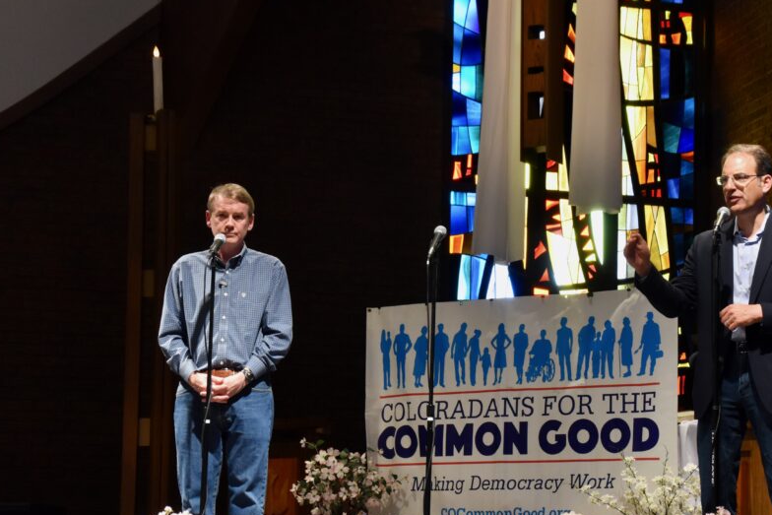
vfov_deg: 14.6
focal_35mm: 94
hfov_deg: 21.6
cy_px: 297
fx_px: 2016
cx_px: 496
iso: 1400
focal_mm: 48
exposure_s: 1/125
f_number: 4.5
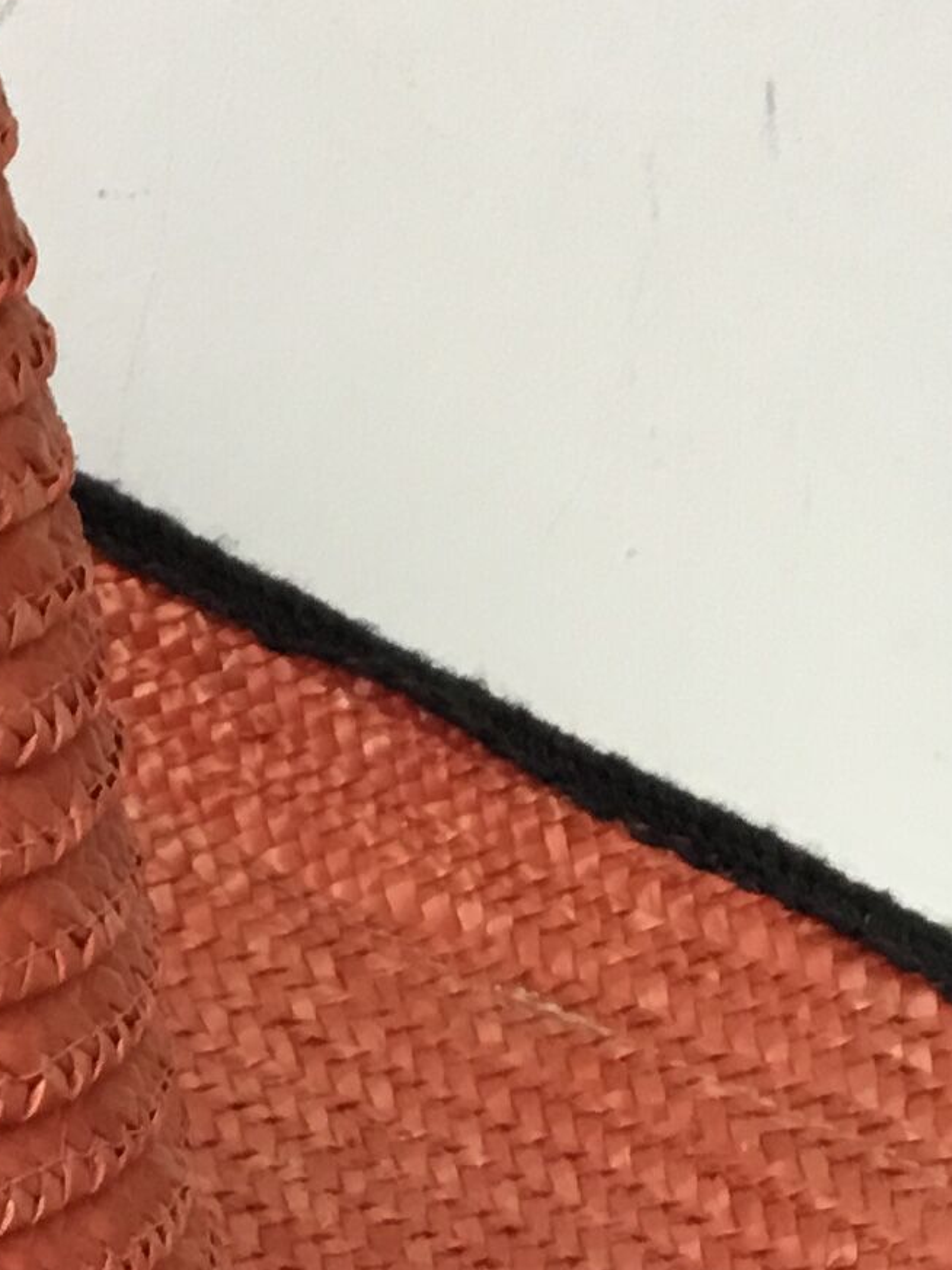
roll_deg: -3.3
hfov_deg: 12.0
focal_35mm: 116
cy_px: 1282
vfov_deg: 16.6
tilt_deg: -21.8
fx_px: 4254
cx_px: -639
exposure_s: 1/33
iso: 125
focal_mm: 3.3
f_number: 2.4
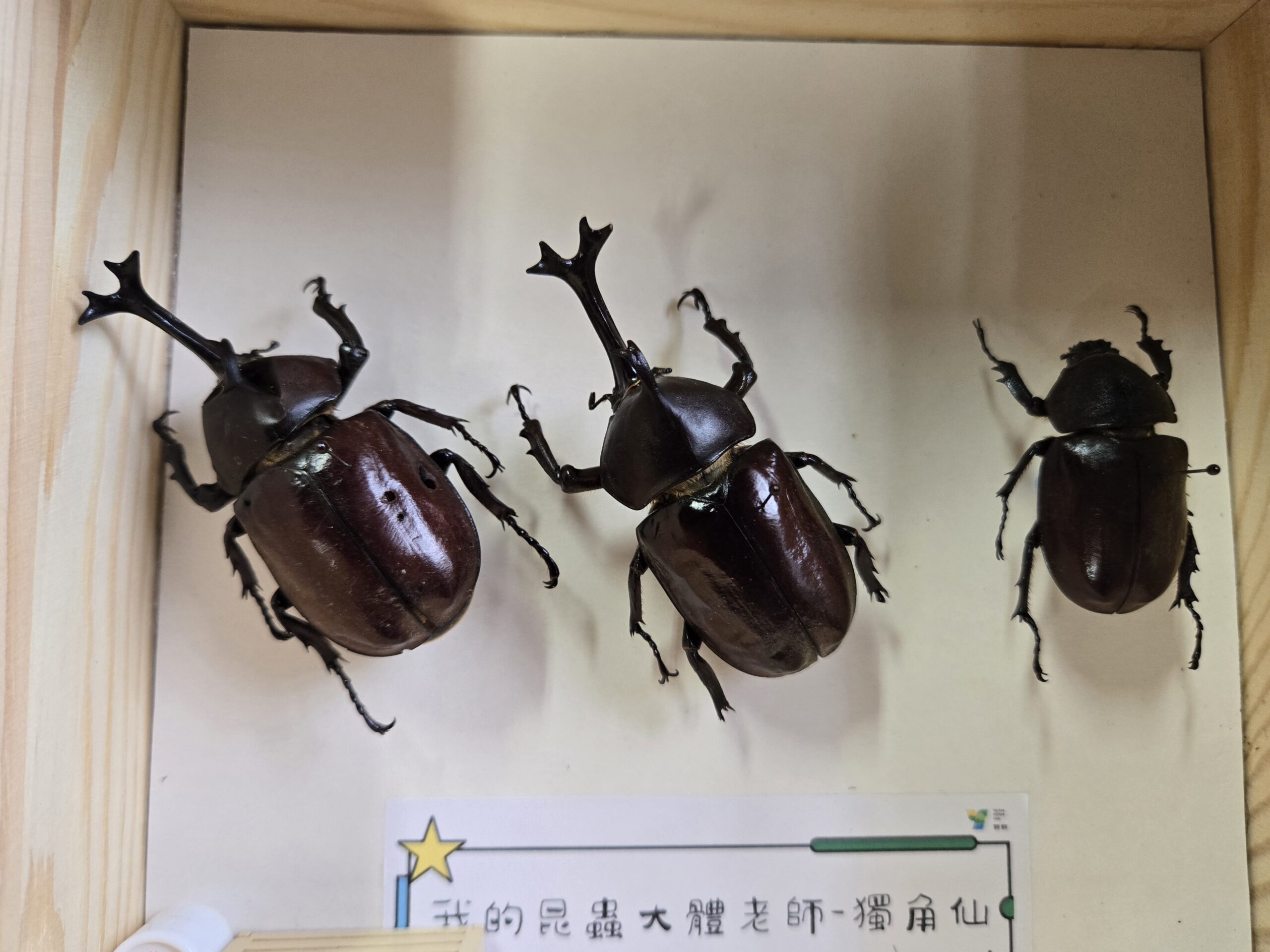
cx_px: 635
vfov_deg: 58.9
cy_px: 476
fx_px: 844
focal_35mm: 23
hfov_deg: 73.9
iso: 320
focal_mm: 5.4
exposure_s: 1/120
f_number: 1.8
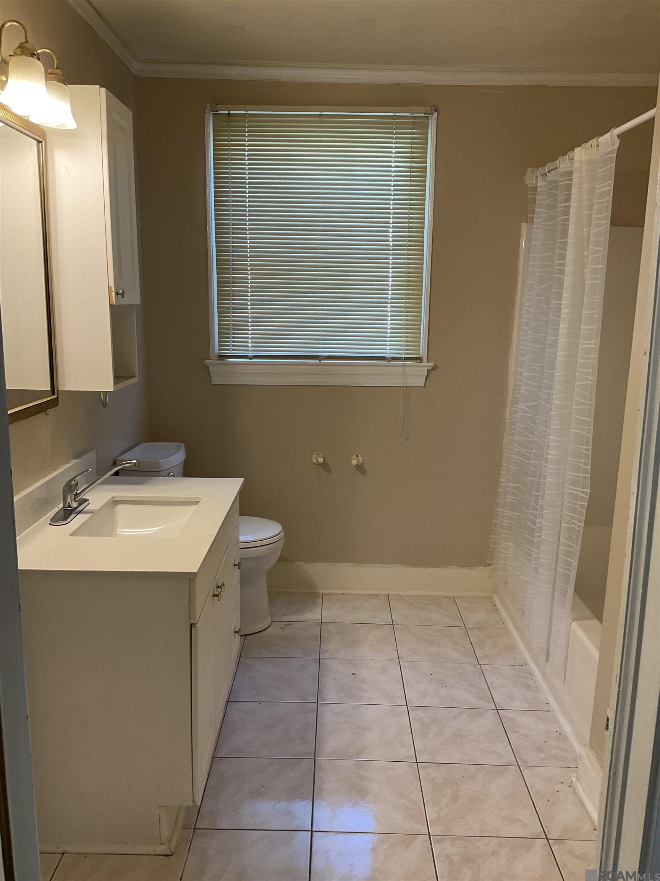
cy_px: 440
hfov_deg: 48.2
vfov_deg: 61.7
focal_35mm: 29
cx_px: 330
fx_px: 737
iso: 64
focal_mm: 3
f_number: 1.8
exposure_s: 1/60
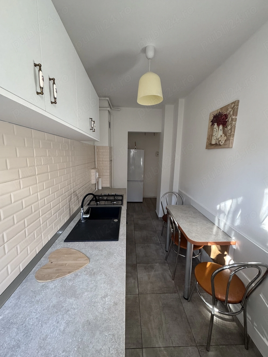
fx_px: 145
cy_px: 178
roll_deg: -1.3
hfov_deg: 85.7
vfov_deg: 102.1
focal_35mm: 14
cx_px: 134
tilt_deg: -8.9
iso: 250
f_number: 2.2
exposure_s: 1/99
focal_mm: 2.22
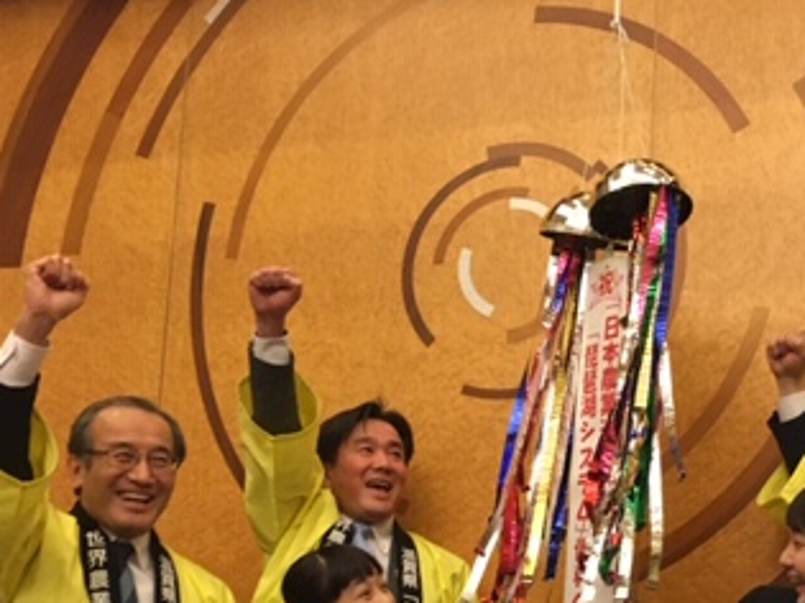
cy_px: 508
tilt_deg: +6.8
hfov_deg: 32.3
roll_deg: -2.9
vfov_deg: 24.3
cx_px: 572
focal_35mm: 59
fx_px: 1372
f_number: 2.2
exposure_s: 1/30
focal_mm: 4.15
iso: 160
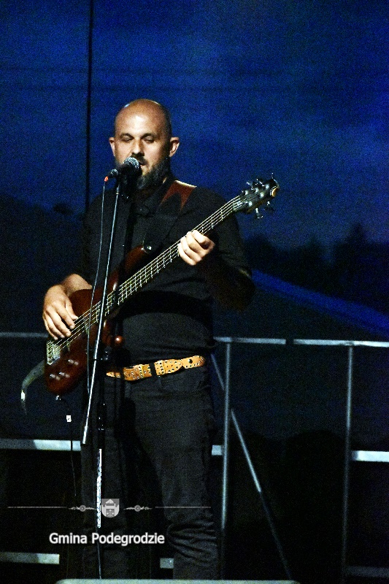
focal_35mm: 168
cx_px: 194
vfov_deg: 12.2
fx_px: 2724
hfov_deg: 8.2
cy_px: 292
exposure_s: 1/500
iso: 25600
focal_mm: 112
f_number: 6.3
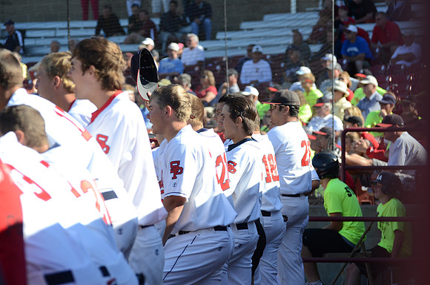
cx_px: 215
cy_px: 142
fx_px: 2074
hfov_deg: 11.8
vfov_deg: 7.9
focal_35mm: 174
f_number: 4.8
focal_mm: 116
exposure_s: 1/3200
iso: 800
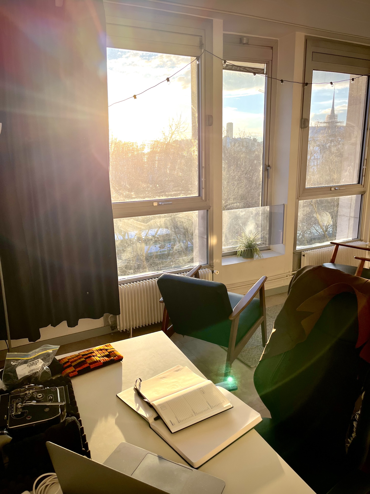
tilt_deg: -15.0
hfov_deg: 53.1
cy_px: 247
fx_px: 371
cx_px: 185
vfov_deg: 67.3
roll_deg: +1.6
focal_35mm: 26
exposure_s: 1/639
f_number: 1.6
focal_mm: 5.1
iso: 50
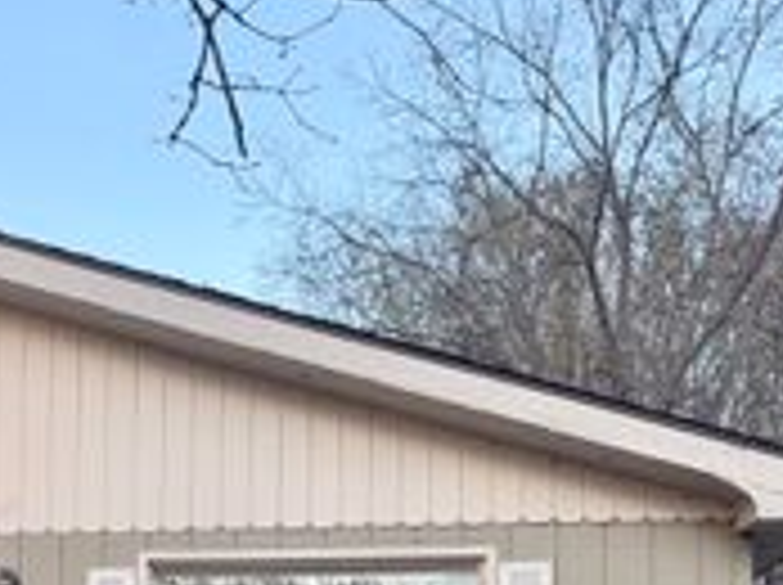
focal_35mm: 69
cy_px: 826
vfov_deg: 19.1
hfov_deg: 26.3
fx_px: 1559
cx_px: -54
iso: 80
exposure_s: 1/176
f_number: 1.78
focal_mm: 6.76
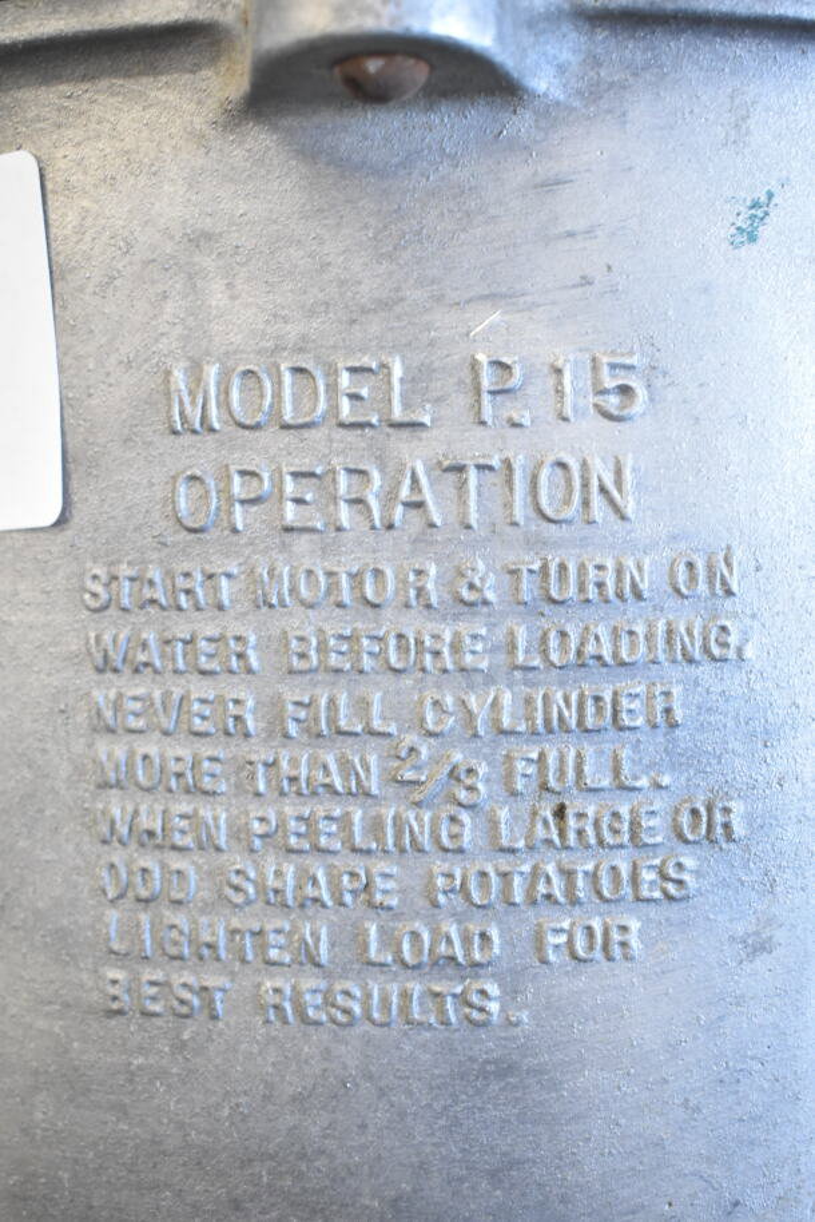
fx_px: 1527
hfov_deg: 29.9
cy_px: 611
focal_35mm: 45
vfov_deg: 43.6
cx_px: 408
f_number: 4.2
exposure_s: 1/50
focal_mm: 30
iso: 2000
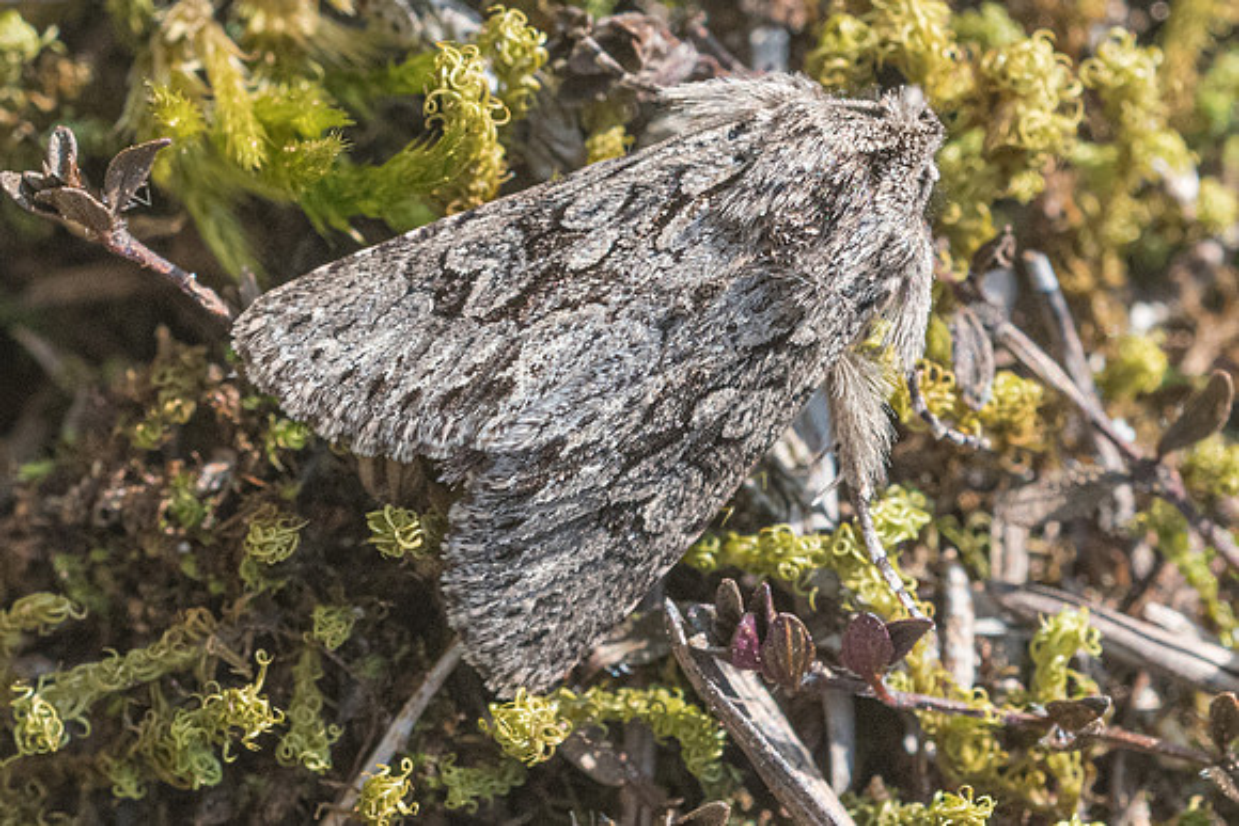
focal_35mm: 504
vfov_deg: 2.7
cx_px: 625
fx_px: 17360
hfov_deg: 4.1
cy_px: 344
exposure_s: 1/400
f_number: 10
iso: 800
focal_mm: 150
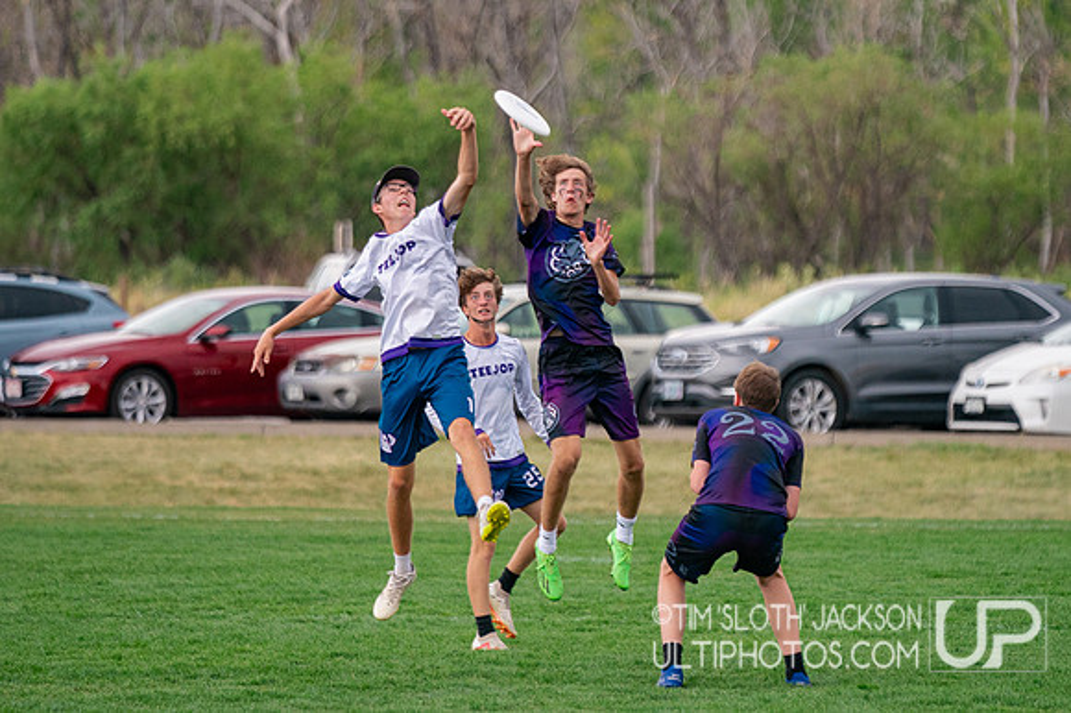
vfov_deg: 4.4
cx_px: 638
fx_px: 9323
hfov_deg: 6.6
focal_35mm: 314
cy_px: 318
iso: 800
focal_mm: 200
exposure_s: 1/3200
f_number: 2.8
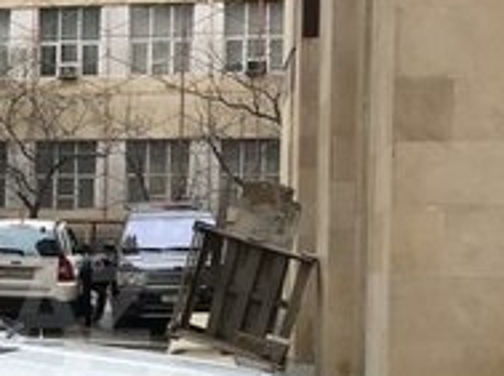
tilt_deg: -1.3
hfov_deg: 18.8
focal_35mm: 98
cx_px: -123
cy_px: 305
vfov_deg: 14.9
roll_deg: -1.4
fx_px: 1424
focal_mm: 3.99
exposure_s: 1/192
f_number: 1.8
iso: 20
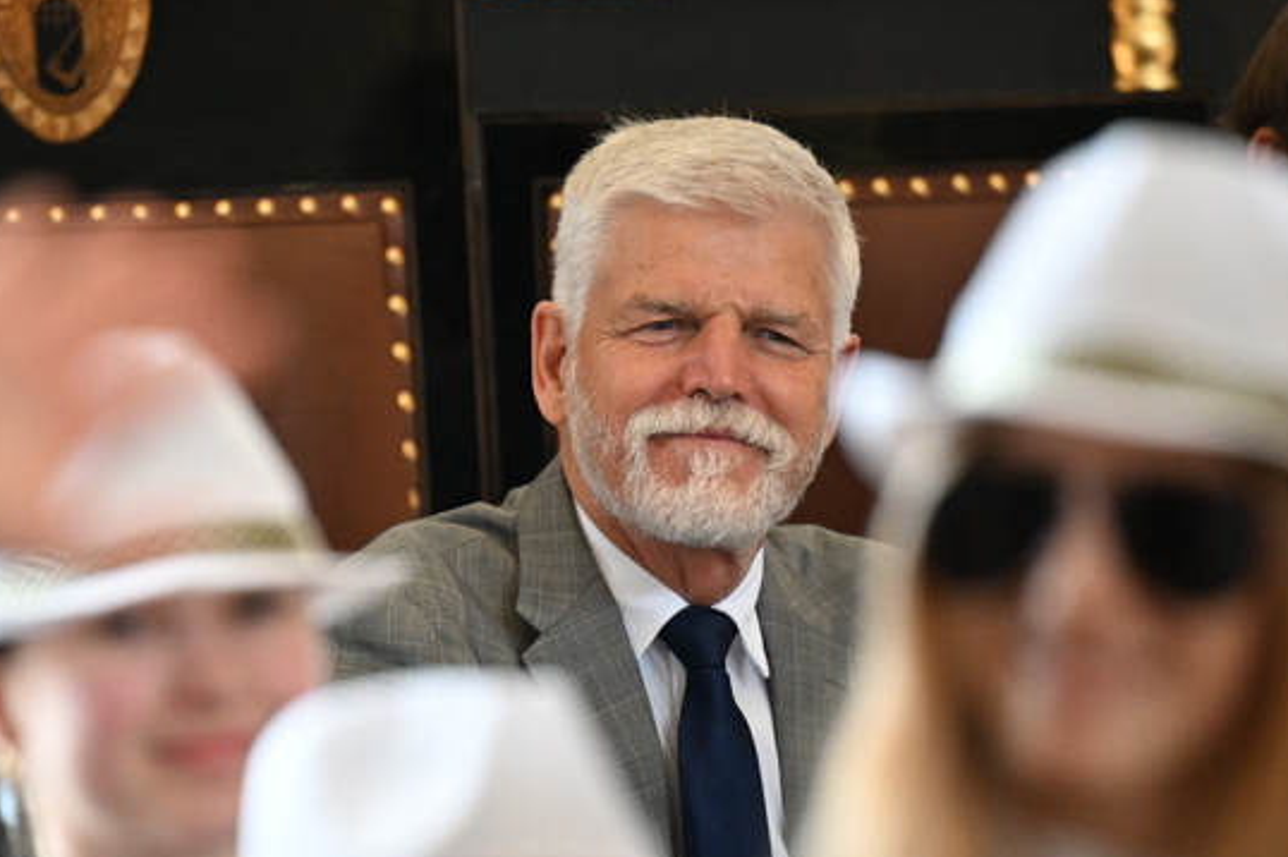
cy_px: 524
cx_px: 541
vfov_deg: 3.6
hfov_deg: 5.4
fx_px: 13765
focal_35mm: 385
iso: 3200
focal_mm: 200
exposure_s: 1/500
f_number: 2.8
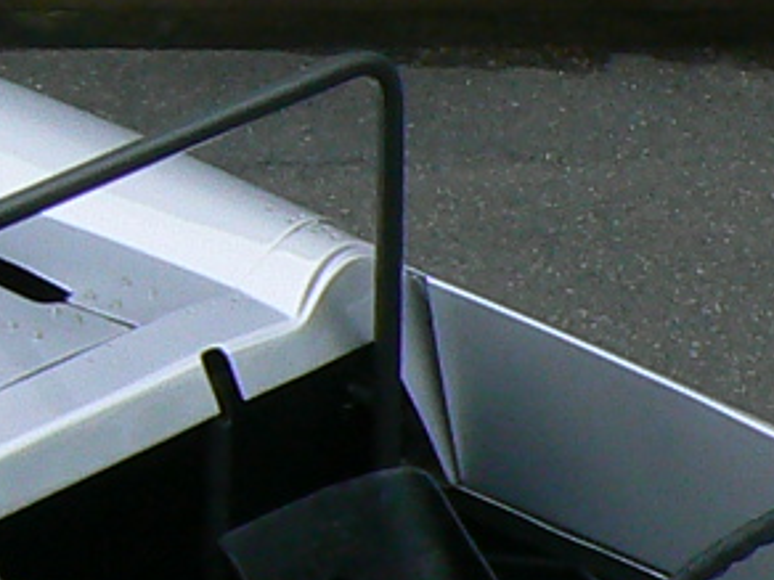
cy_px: 784
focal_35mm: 307
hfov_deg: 6.5
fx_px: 6864
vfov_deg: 4.8
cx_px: 334
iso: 100
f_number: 6.3
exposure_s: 1/50
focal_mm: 8.4
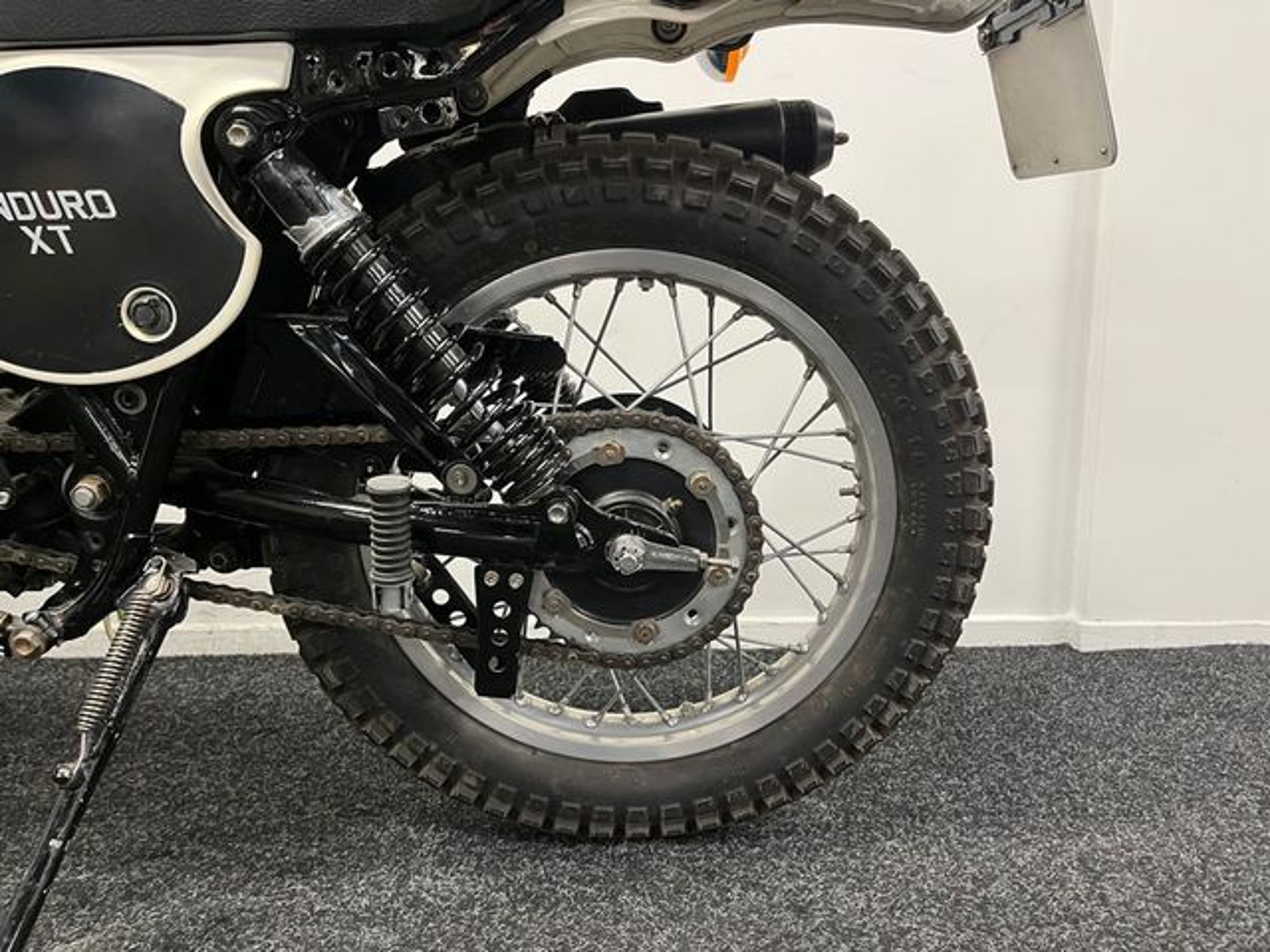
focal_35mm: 26
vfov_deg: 53.1
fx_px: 954
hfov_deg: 67.3
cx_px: 635
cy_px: 476
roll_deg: -0.3
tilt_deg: -8.6
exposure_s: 1/50
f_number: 1.6
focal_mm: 5.1
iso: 200
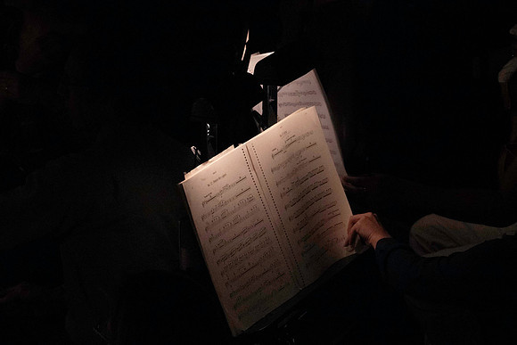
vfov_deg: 8.6
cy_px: 172
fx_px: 2284
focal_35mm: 159
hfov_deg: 12.9
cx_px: 258
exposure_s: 1/320
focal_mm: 159
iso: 25600
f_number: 18
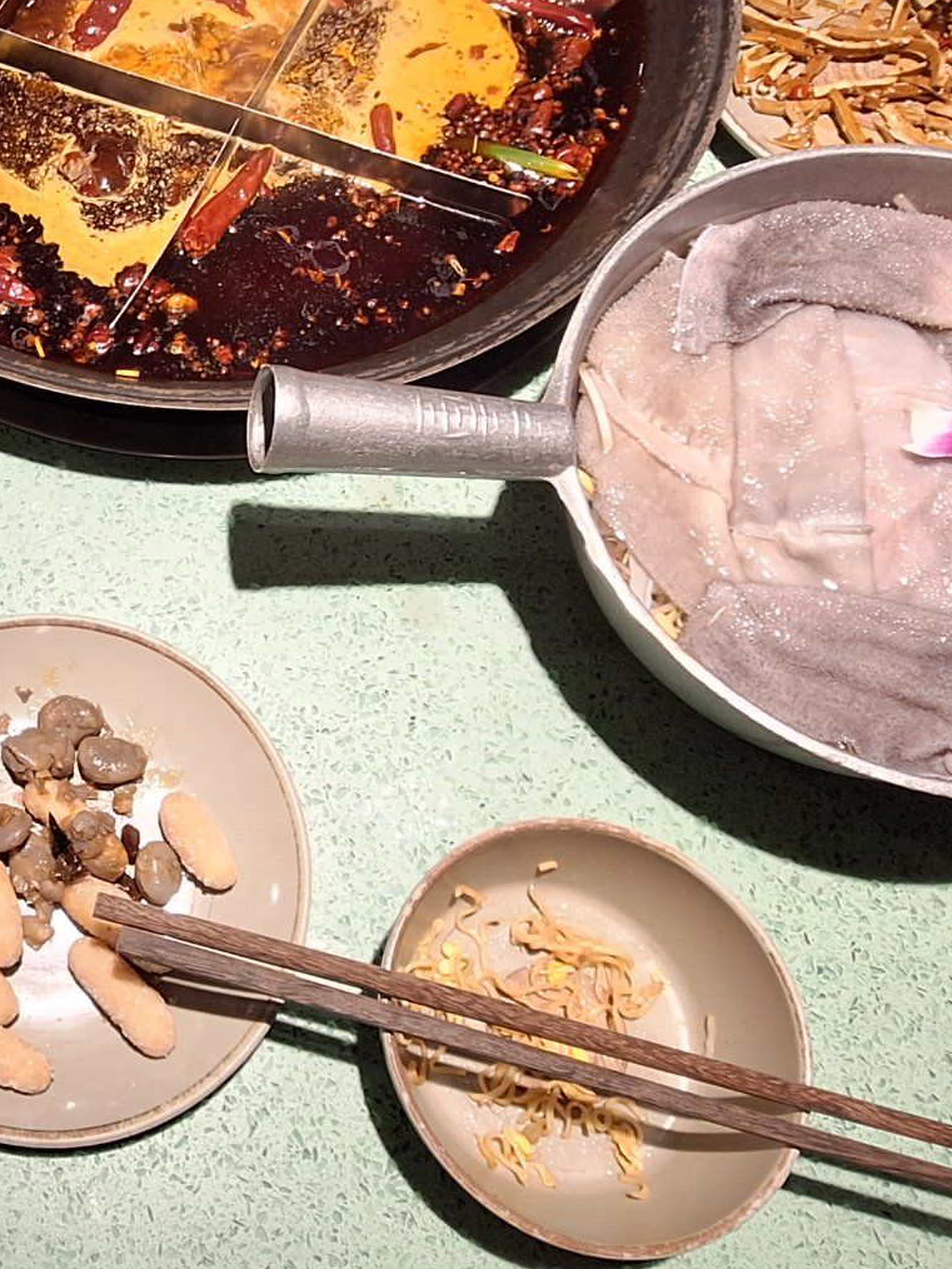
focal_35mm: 35
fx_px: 1283
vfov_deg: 52.4
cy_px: 533
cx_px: -18
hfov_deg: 36.3
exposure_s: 1/50
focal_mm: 1.74
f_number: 2.2
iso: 64
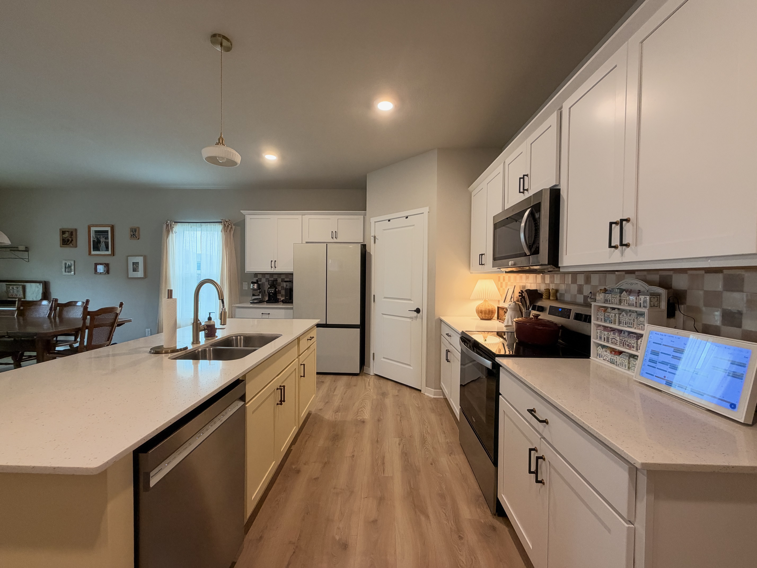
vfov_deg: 85.7
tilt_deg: -0.4
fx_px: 306
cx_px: 378
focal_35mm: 14
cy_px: 284
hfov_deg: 102.1
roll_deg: -0.4
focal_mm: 2.22
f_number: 2.2
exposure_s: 1/60
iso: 250
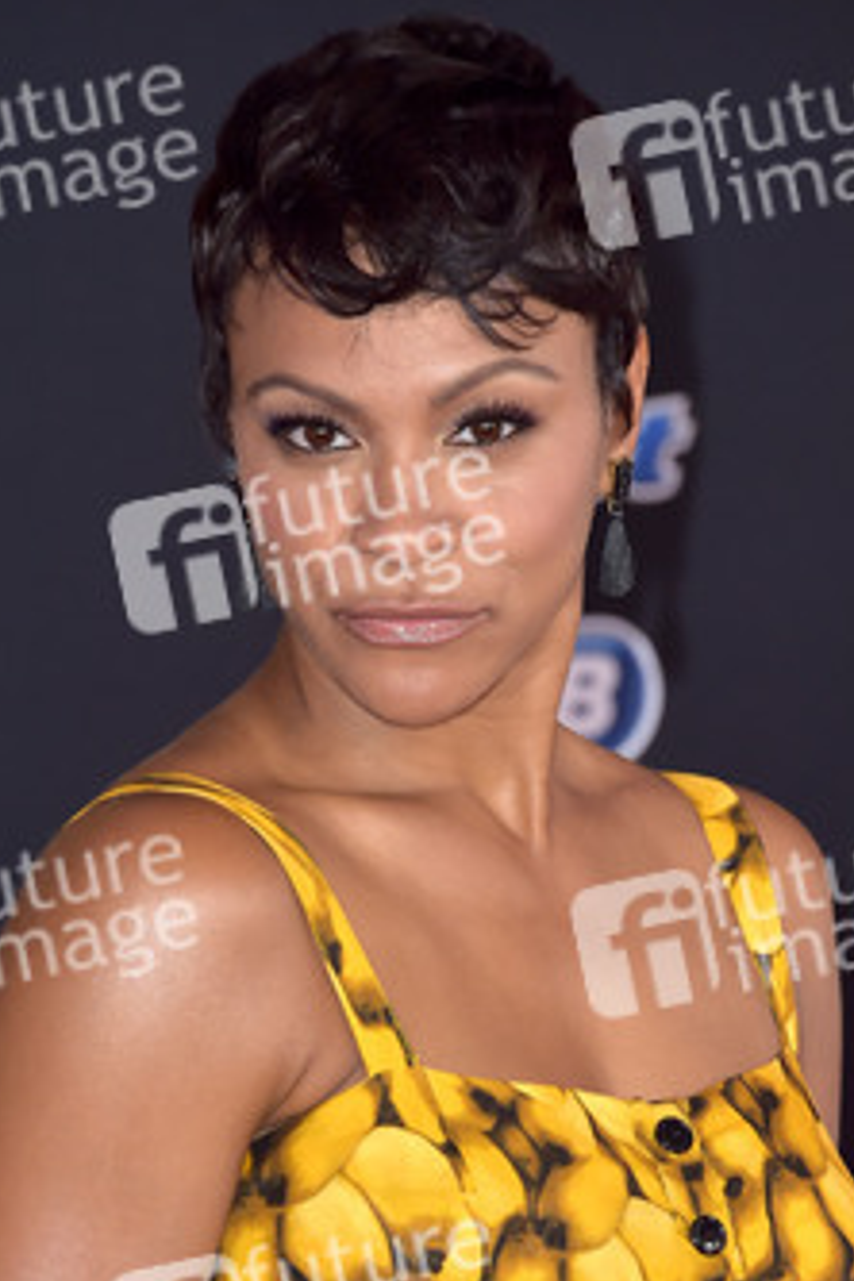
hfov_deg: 5.5
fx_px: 8966
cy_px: 735
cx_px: 421
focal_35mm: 252
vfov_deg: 8.2
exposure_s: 1/250
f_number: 7.1
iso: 500
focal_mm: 210
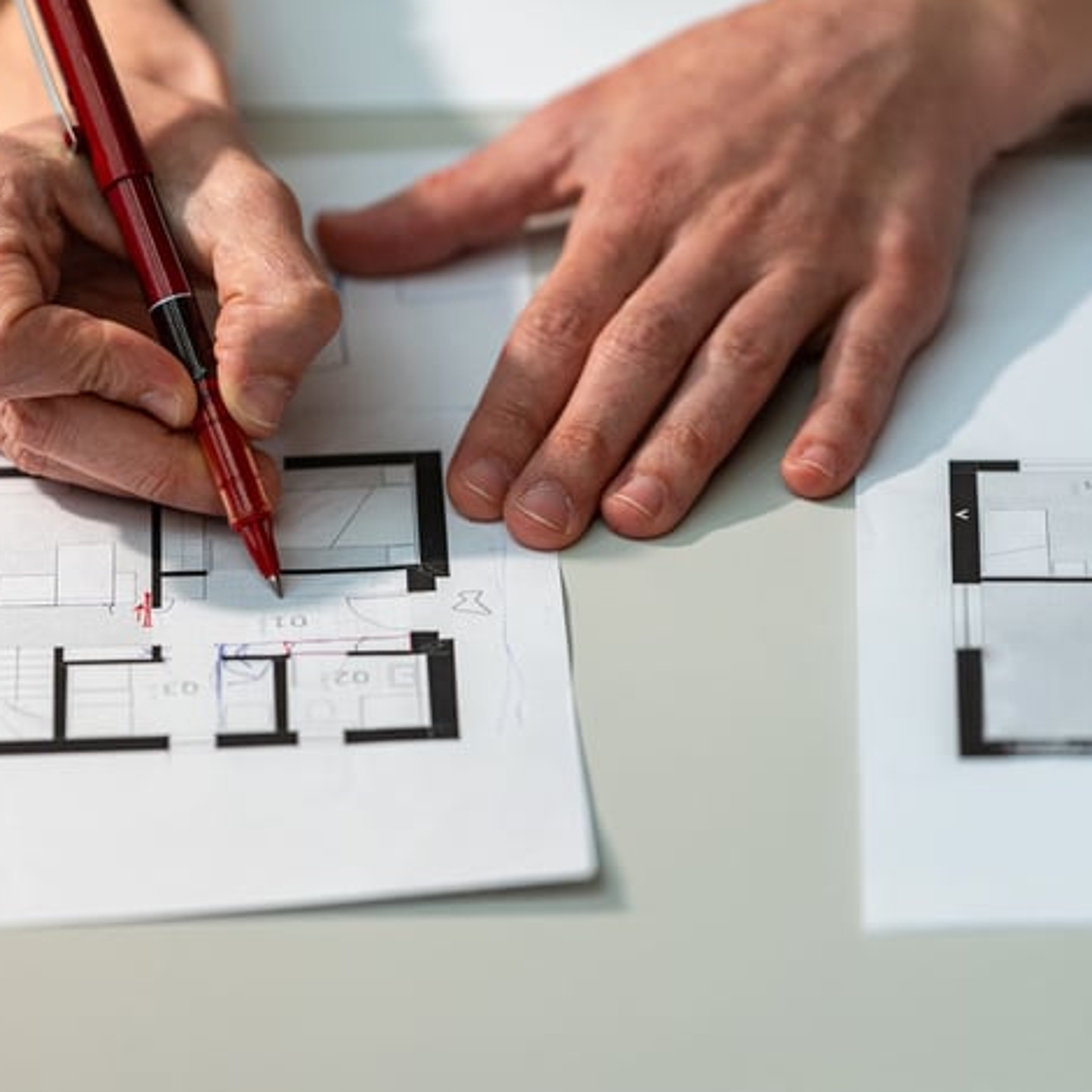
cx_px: 228
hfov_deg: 8.4
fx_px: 7424
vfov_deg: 8.4
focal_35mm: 208
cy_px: 531
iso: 1250
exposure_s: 1/320
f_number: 3.5
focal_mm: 150
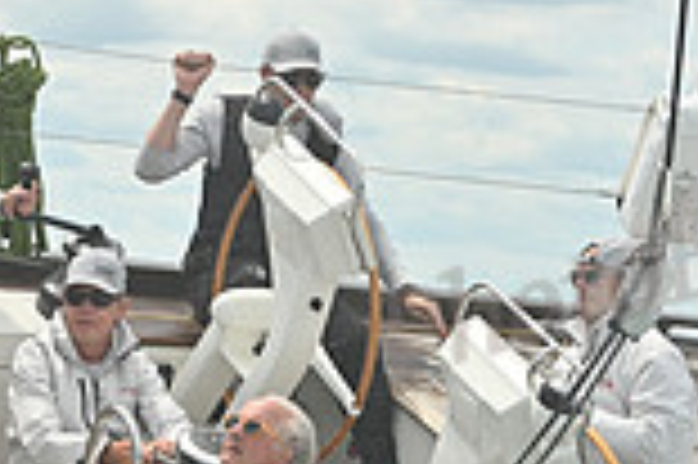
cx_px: 149
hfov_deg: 7.9
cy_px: 561
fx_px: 5074
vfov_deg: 5.2
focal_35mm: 262
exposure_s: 1/1250
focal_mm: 70
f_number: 8
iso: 250
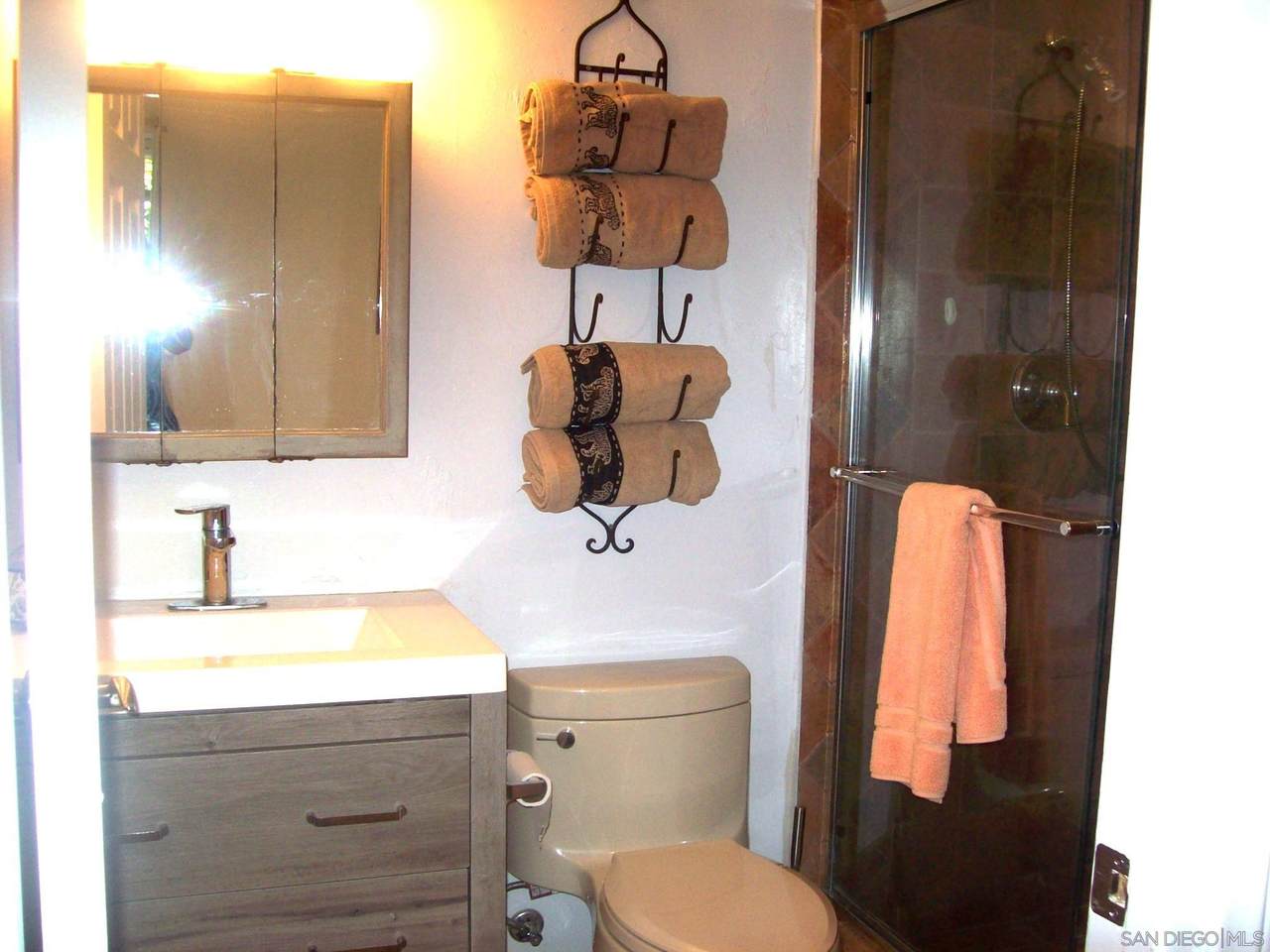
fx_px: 1321
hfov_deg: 51.4
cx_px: 635
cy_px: 476
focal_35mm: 36
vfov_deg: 39.7
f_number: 2.7
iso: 80
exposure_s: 1/64
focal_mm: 6
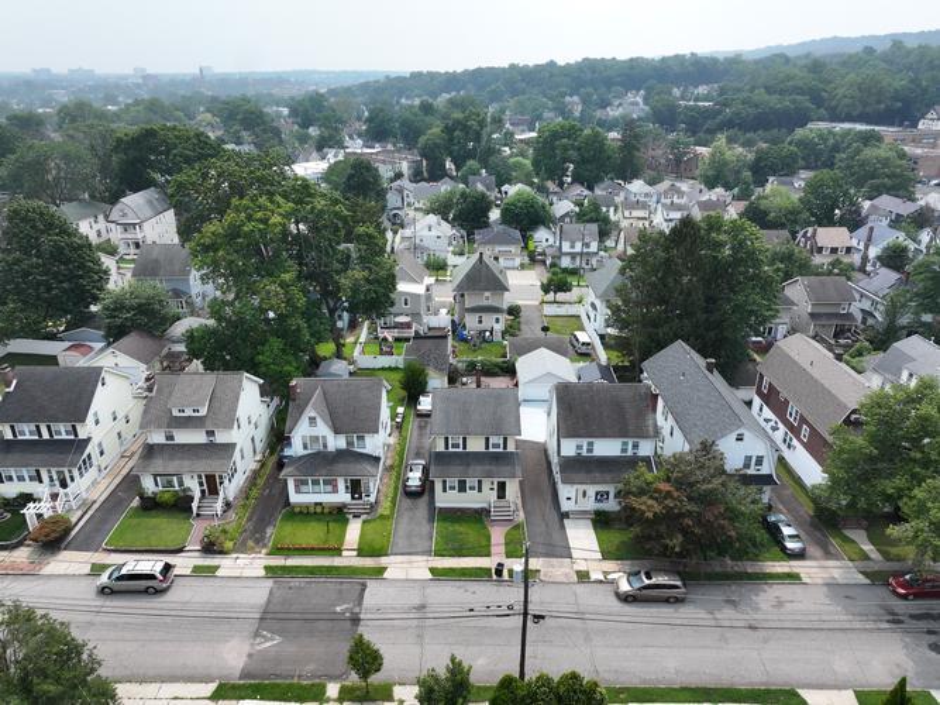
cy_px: 352
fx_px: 652
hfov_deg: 71.6
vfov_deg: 56.8
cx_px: 470
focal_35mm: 24
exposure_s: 1/320
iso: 100
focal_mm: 12.29
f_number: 6.3
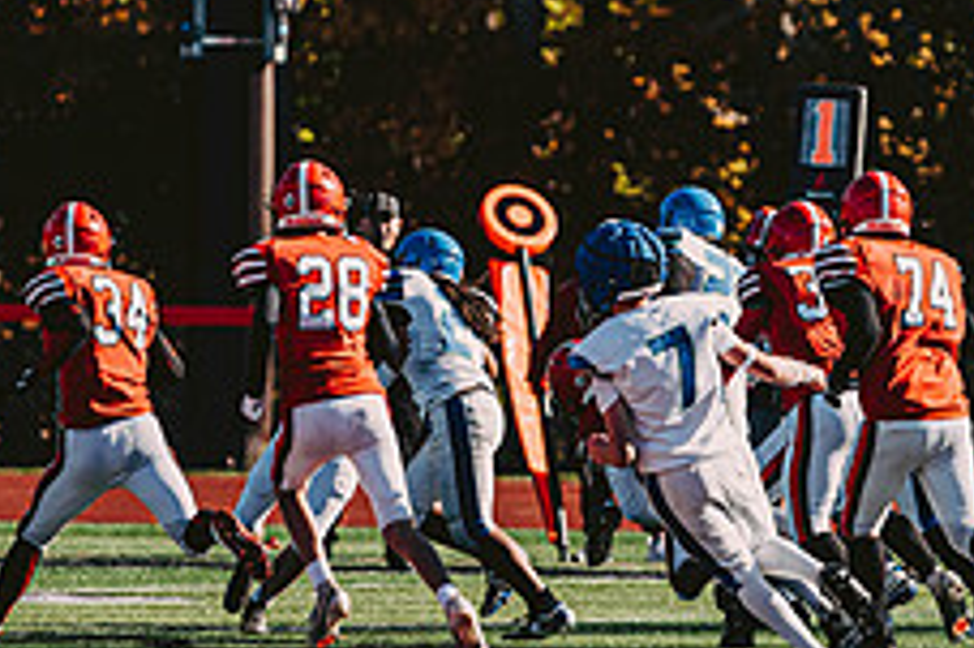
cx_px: 635
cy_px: 315
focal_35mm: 512
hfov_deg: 4.0
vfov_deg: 2.7
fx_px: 13842
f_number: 3.2
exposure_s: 1/2000
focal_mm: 200
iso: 250
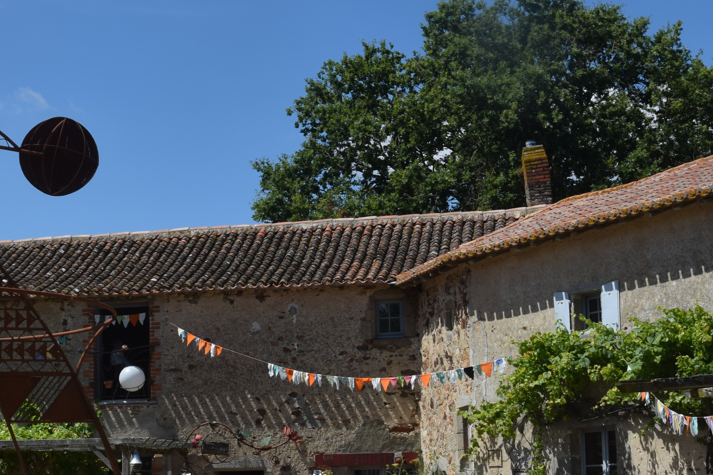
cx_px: 199
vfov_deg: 17.4
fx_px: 1546
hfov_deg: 25.7
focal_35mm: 78
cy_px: 360
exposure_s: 1/320
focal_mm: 25
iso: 100
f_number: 9
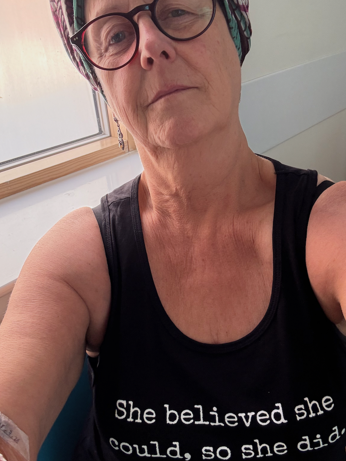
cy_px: 215
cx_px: 178
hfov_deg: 46.8
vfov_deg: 59.9
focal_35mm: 30
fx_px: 400
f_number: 1.9
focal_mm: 2.69
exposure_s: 1/60
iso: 125
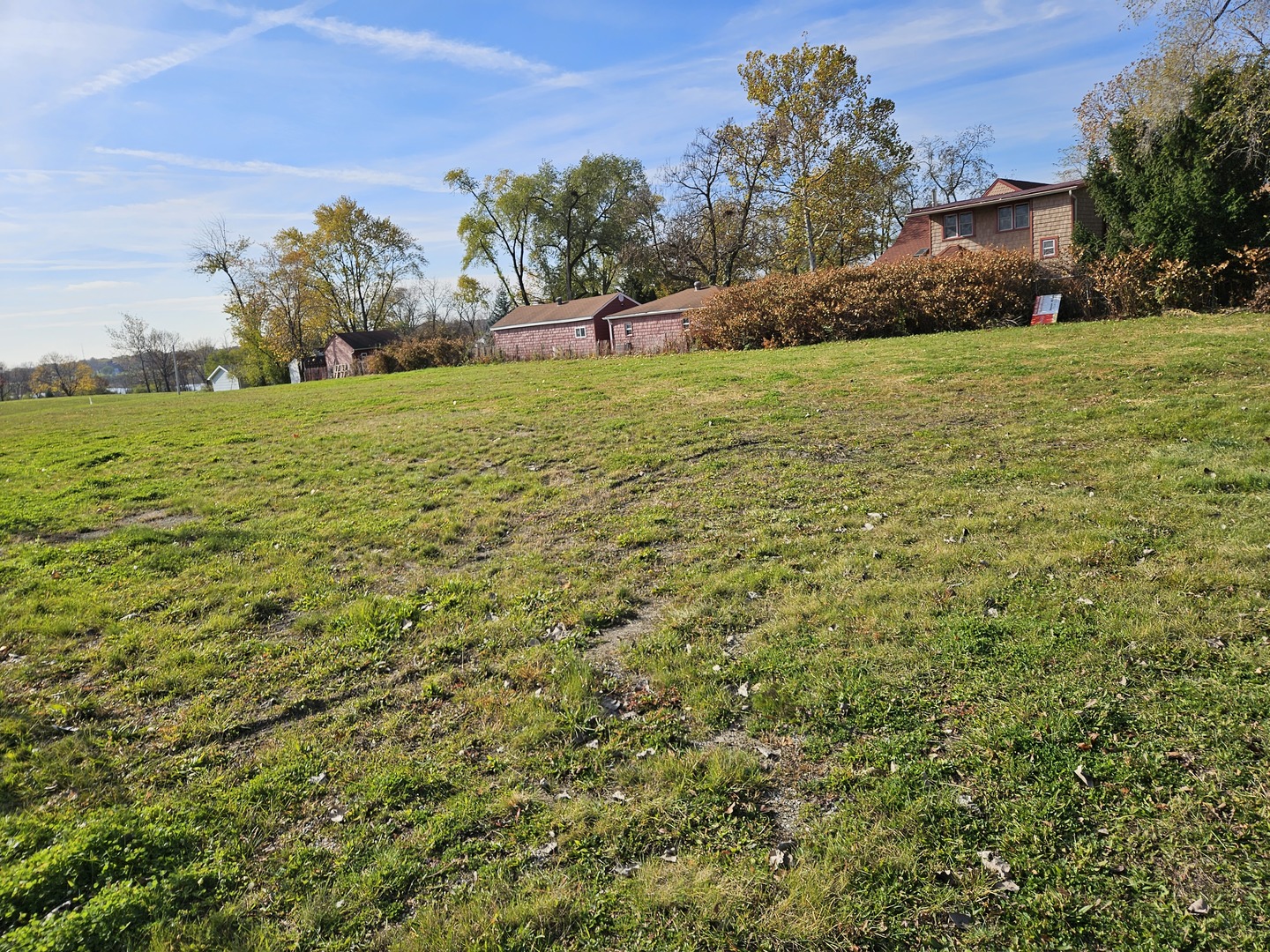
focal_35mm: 23
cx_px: 635
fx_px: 844
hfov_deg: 73.9
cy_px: 476
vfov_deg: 58.9
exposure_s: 1/2180
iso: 25
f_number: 1.8
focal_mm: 5.4
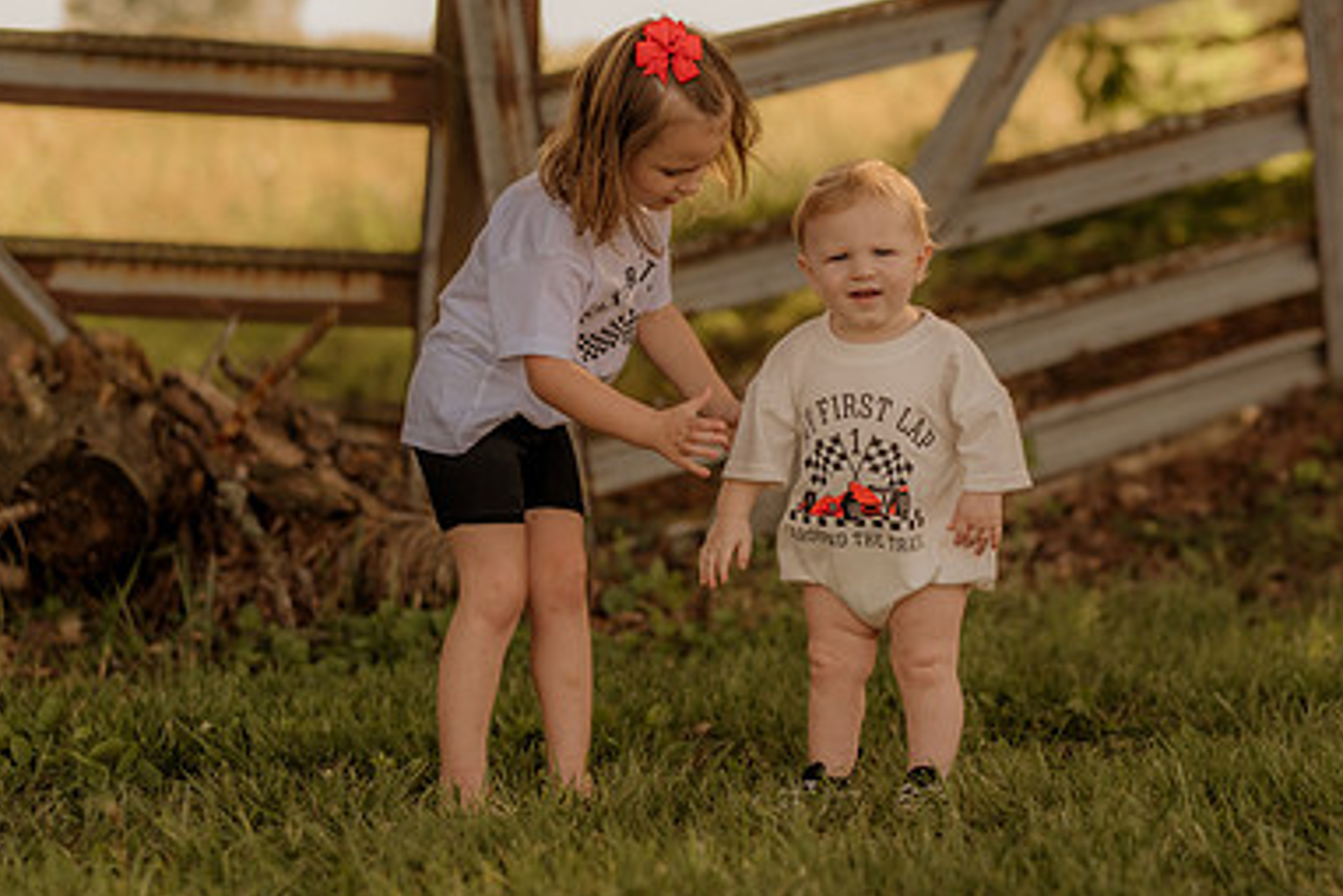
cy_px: 304
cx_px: 770
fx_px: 4814
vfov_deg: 10.6
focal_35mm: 129
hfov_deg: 15.9
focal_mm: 85
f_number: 2
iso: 250
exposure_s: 1/1250
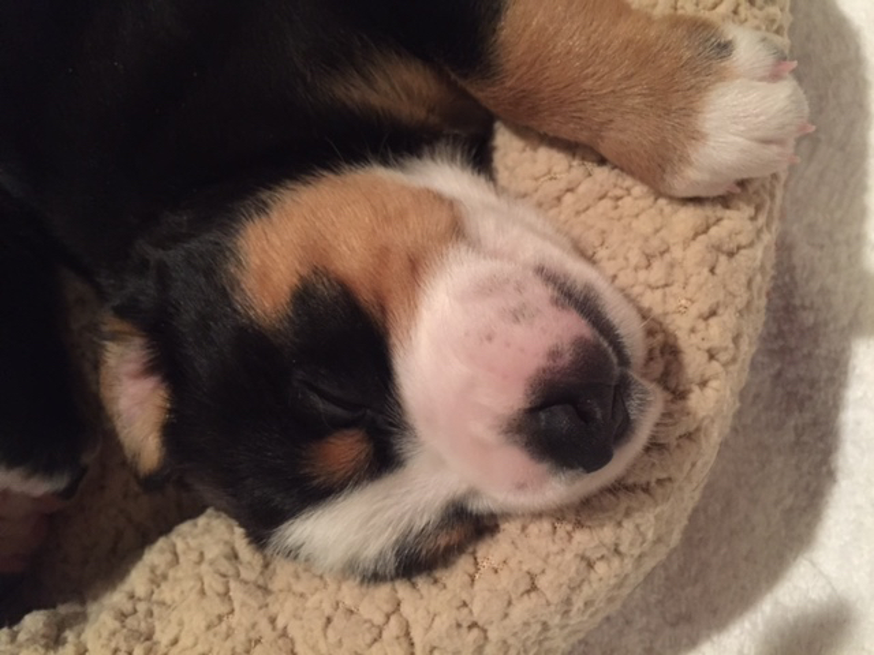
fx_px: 732
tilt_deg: -65.5
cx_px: 437
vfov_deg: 48.2
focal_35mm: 29
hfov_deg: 61.7
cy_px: 328
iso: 500
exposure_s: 1/15
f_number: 2.2
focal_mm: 4.15
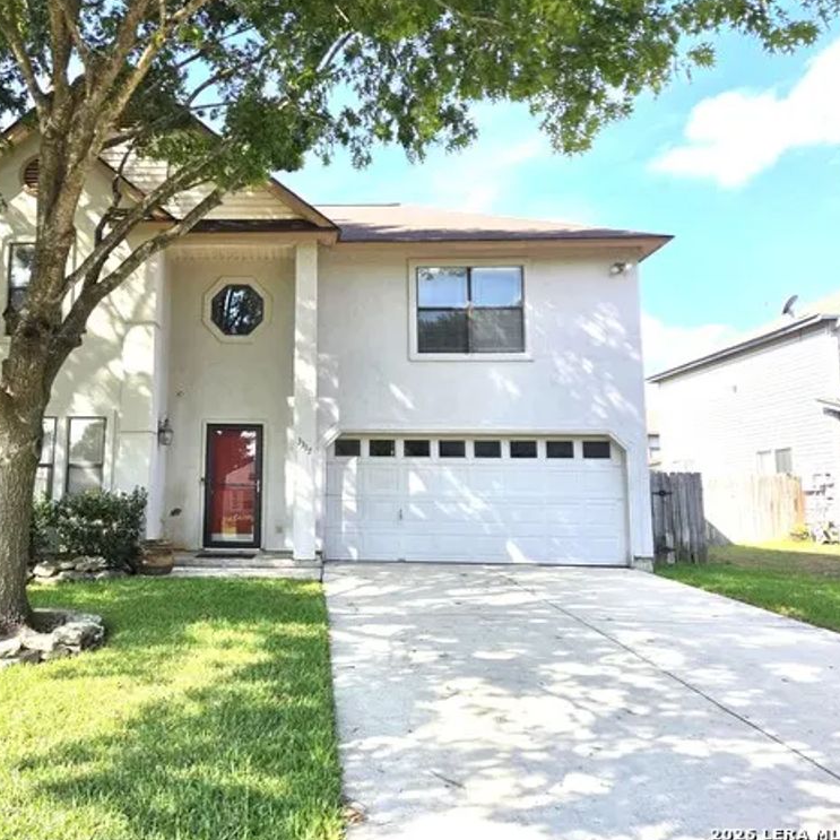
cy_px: 410
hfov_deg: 56.0
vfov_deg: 57.3
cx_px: 275
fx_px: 769
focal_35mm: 28
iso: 80
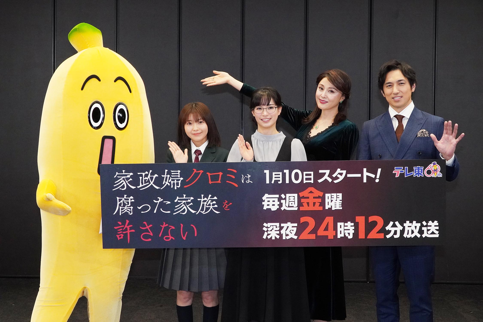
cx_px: 242
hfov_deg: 34.2
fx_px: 785
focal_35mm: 58
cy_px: 161
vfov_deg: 23.2
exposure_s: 1/125
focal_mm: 39
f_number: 9
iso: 3200
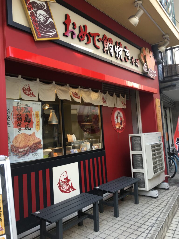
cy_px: 120
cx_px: 90
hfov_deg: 48.2
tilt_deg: +4.5
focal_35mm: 29
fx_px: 200
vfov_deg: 61.7
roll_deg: +4.3
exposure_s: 1/120
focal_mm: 4.15
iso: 40
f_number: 2.2
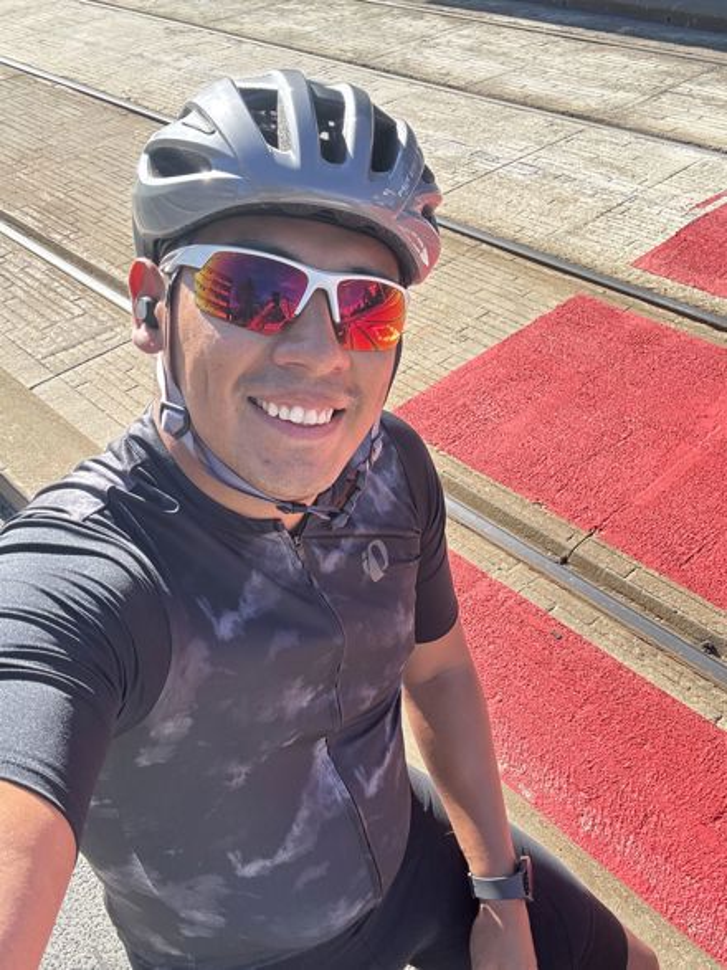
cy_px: 485
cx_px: 364
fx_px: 840
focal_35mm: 30
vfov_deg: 60.0
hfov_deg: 46.8
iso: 25
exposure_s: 1/389
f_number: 1.9
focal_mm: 2.69
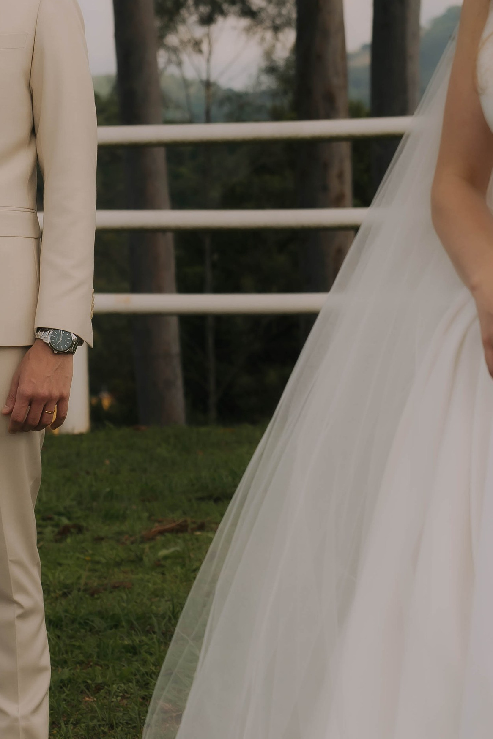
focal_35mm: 168
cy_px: 135
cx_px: 248
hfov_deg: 8.2
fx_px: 3451
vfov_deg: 12.2
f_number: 4.5
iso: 100
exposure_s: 1/640
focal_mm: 51
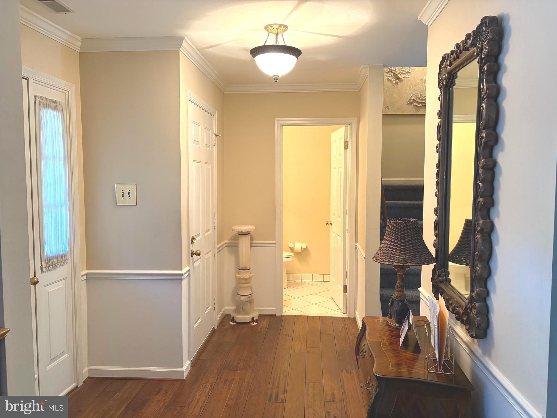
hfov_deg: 67.3
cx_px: 278
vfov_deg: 53.1
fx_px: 418
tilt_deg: -4.0
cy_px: 209
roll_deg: -0.3
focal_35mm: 26
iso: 250
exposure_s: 1/60
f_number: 1.6
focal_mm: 5.96
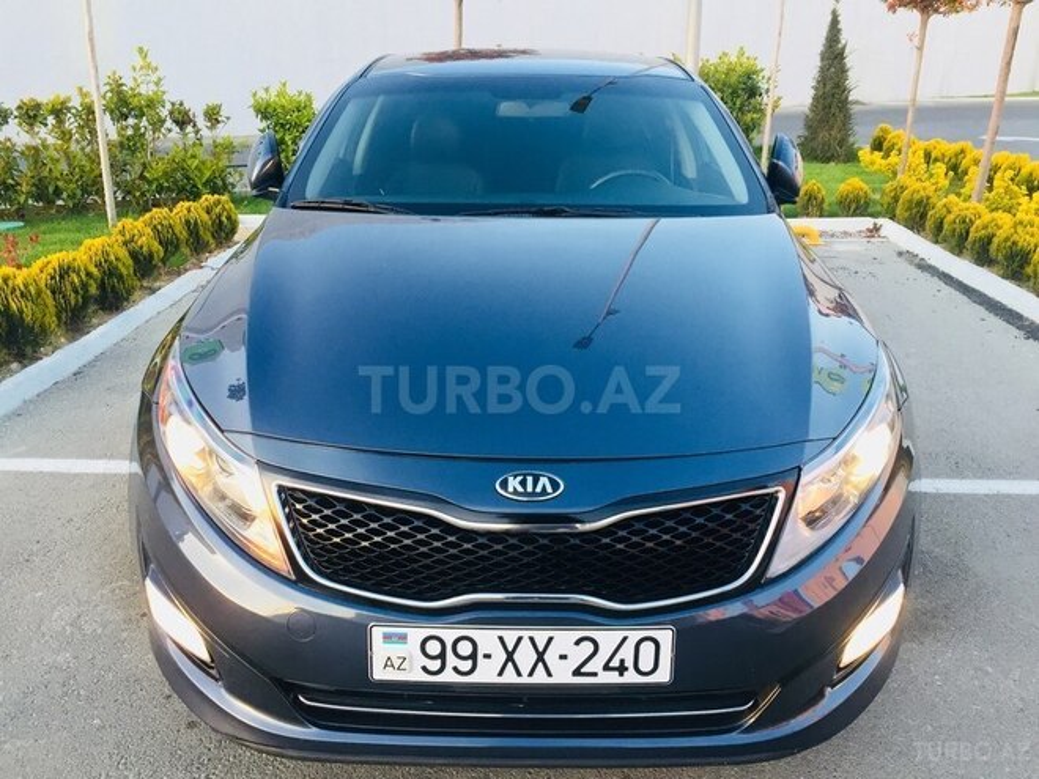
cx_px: 520
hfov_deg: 61.7
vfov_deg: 48.2
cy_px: 390
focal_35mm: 29
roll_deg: +0.2
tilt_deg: -20.2
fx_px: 870
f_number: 2.2
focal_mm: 4.15
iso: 40
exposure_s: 1/33
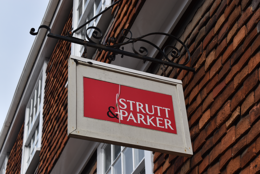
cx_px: 130
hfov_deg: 28.1
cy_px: 87
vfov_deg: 18.9
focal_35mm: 72
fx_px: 520
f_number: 8
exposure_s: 1/250
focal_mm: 48
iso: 140
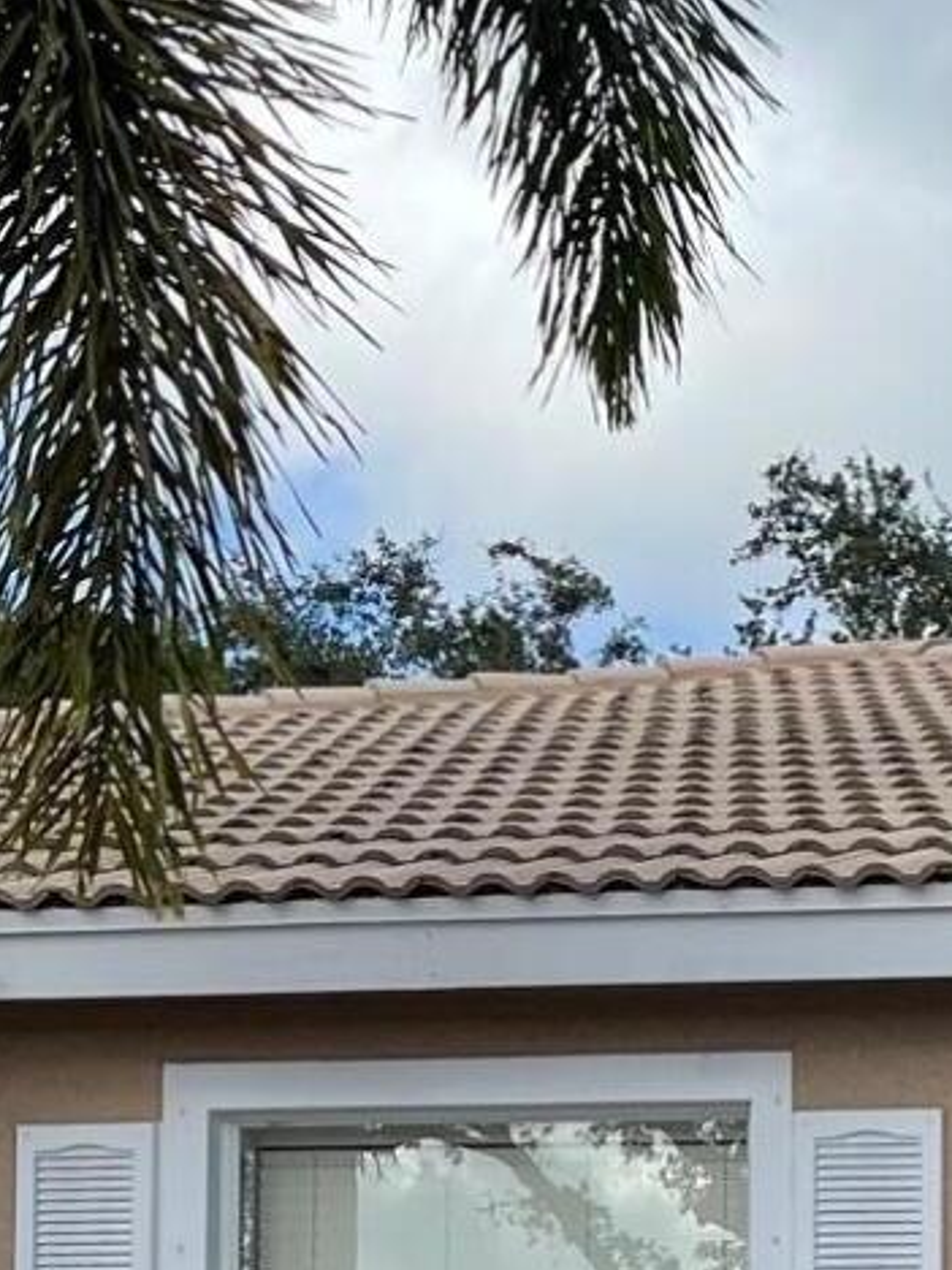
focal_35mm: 111
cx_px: 1720
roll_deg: -0.6
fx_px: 4070
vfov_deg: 16.9
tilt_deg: +0.2
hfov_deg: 12.2
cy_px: 1579
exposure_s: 1/2597
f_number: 1.6
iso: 32
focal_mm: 5.1
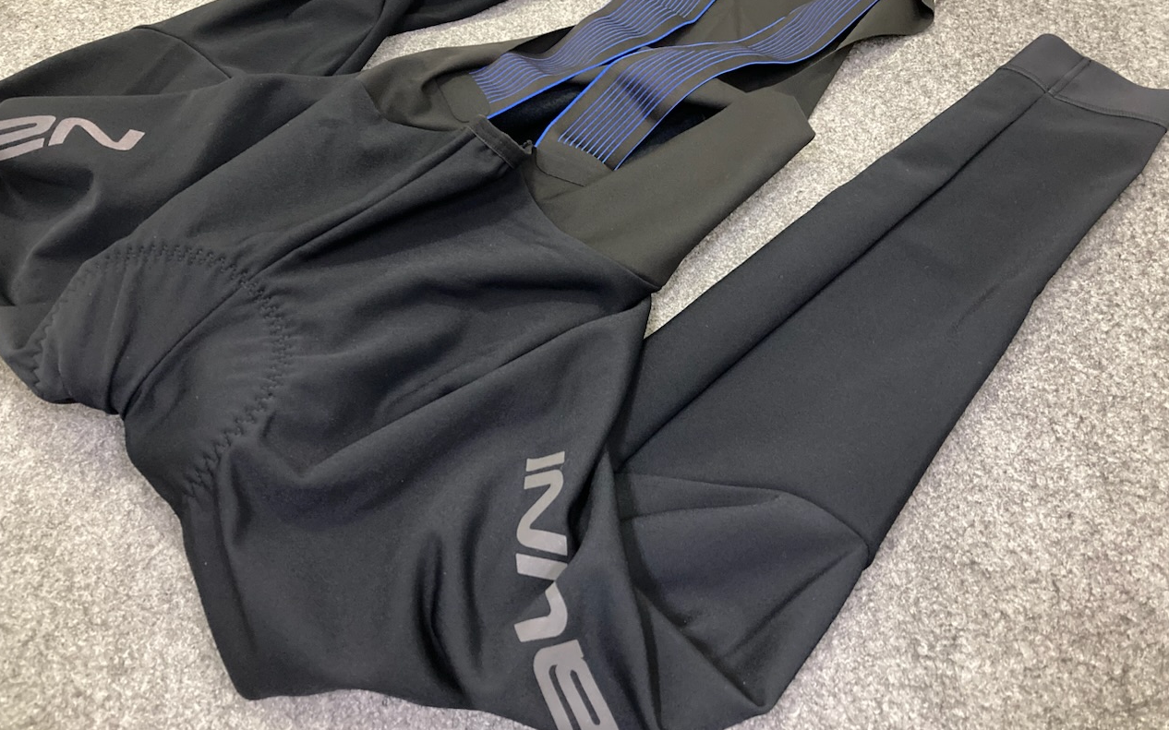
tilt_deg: -48.5
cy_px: 290
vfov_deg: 41.6
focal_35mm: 30
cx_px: 580
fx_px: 956
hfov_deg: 62.9
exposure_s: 1/25
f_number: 1.8
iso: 640
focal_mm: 3.99
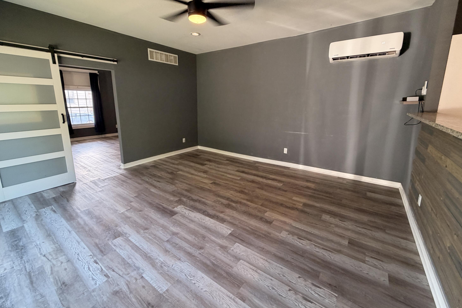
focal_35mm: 15
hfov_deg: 100.4
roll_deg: -1.3
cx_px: 235
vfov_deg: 77.0
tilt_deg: -9.8
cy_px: 136
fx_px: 192
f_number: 2.2
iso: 200
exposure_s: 1/60
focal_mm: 2.22
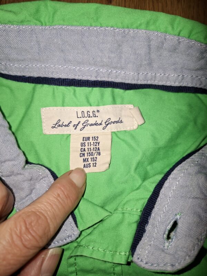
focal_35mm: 23
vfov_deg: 73.9
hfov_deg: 58.9
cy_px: 138
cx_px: 104
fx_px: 183
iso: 50
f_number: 1.8
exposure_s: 1/25
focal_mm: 5.54
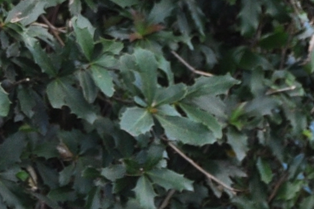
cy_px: -409
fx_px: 2518
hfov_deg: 6.9
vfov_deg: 4.6
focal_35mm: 289
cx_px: -289
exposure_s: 1/125
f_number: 5.6
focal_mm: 28
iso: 360
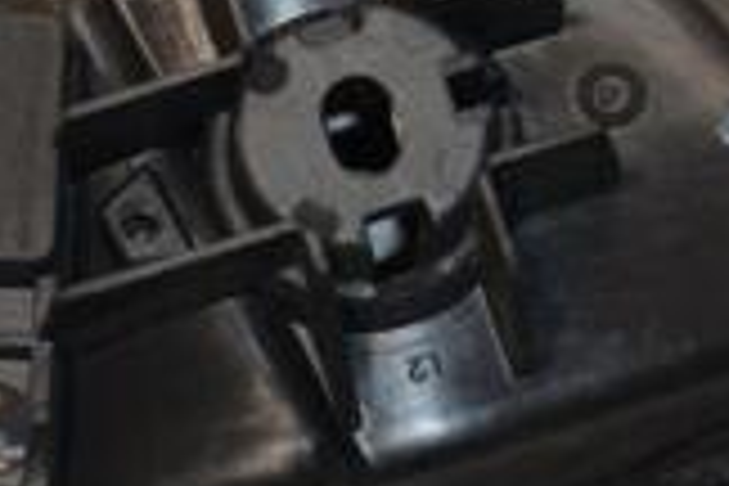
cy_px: 292
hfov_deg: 7.4
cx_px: 108
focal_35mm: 278
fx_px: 5629
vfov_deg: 4.9
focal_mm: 50
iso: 800
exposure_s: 1/200
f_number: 5.6
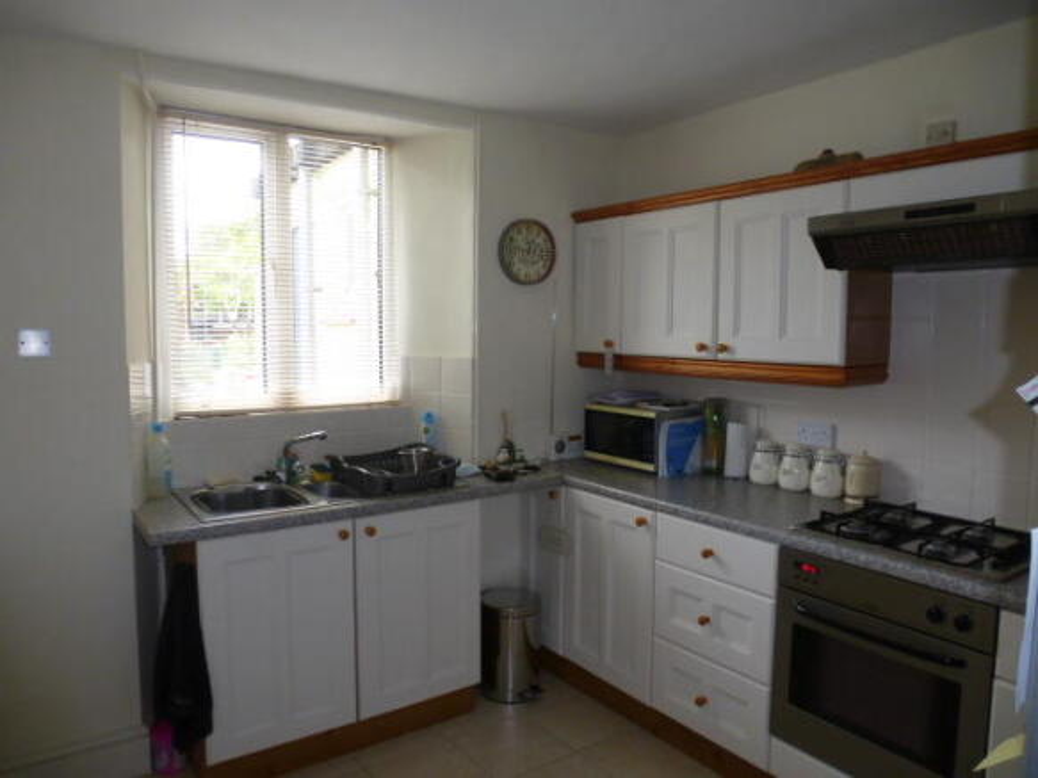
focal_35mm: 24
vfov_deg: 56.8
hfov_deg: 71.6
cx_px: 519
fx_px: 720
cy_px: 389
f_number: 3.3
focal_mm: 4.3
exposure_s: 1/60
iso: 320
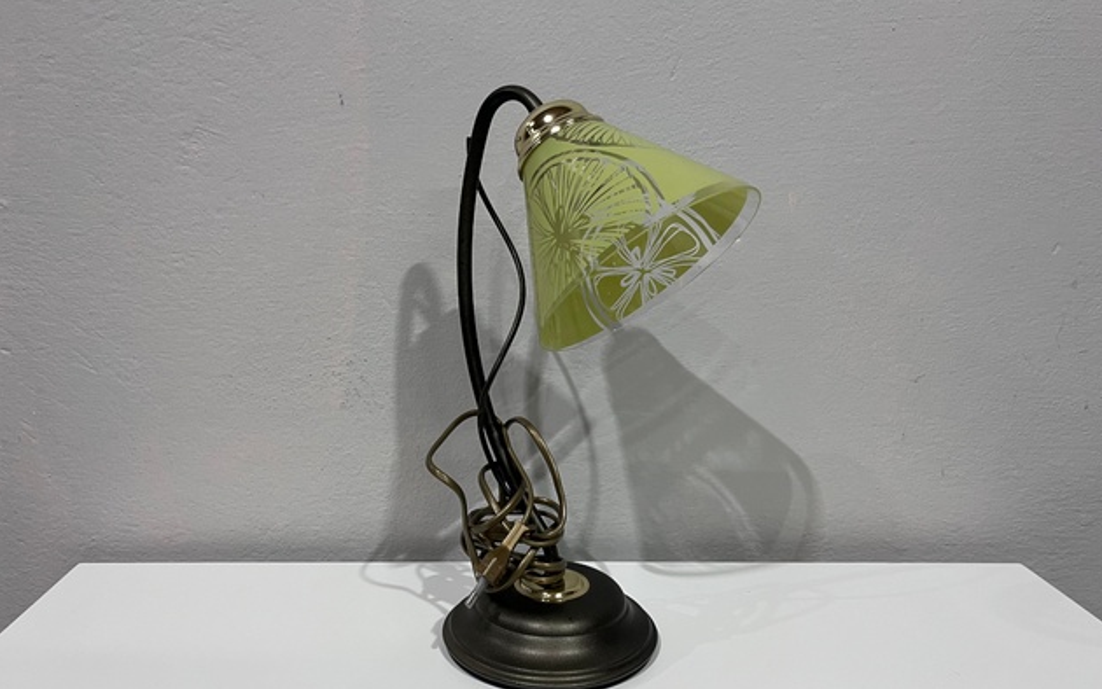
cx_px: 554
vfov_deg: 44.3
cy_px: 416
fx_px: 841
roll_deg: -2.0
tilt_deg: -13.8
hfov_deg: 66.5
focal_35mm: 28
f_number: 1.6
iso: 64
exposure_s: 1/50
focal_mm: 5.1
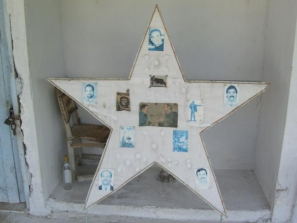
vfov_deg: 37.7
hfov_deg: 49.0
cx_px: 148
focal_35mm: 38
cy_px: 112
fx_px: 326
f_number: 4
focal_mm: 7.9
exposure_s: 1/160
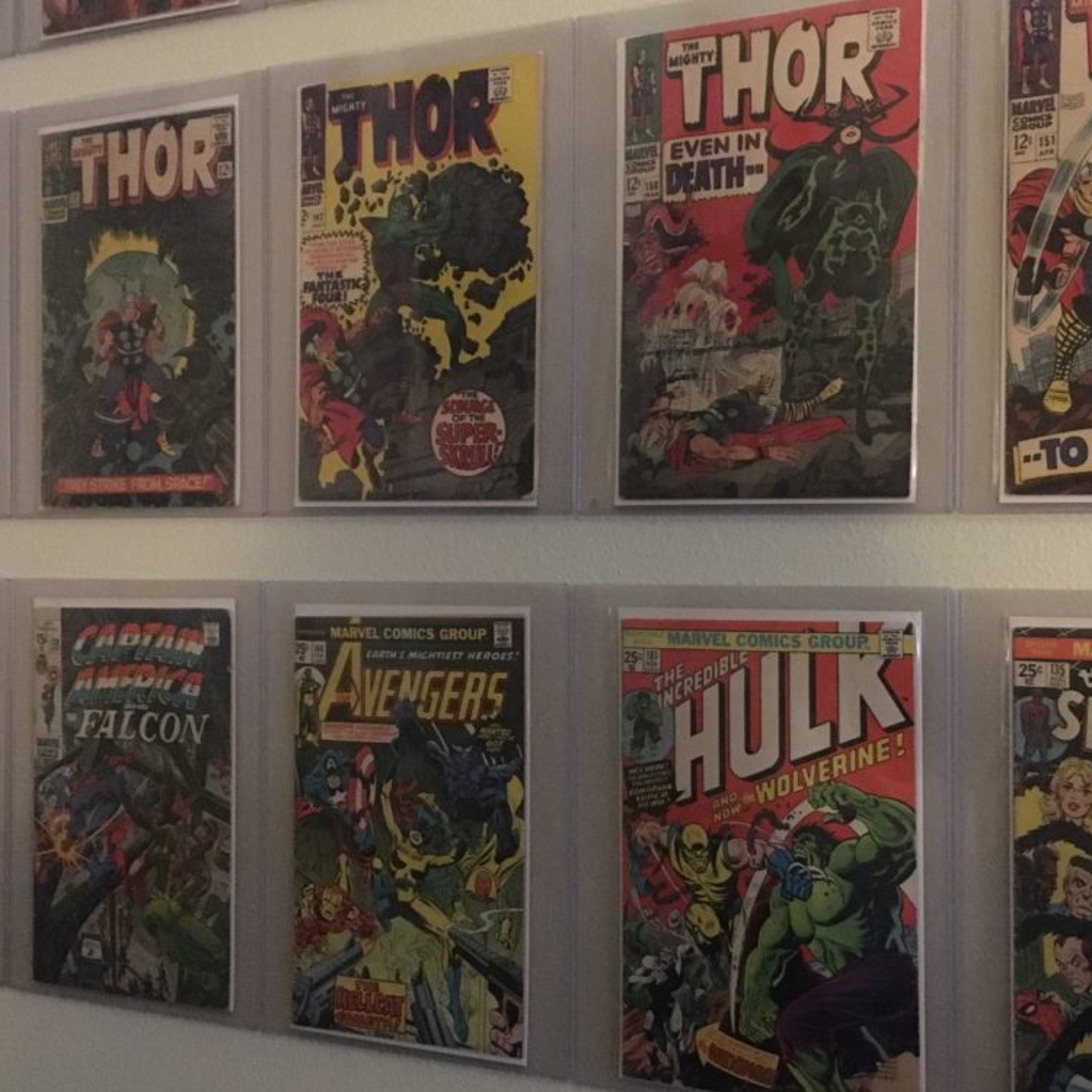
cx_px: 670
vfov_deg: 40.9
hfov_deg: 40.7
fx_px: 1463
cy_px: 549
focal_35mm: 41
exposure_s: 1/15
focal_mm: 4.15
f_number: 2.2
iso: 1000
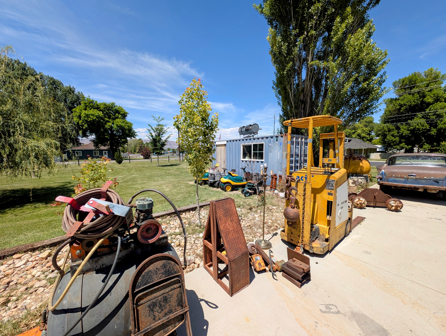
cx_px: 223
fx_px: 155
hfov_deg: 110.5
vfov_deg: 94.6
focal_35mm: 12
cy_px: 168
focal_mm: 2.23
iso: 40
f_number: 1.95
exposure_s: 1/1773
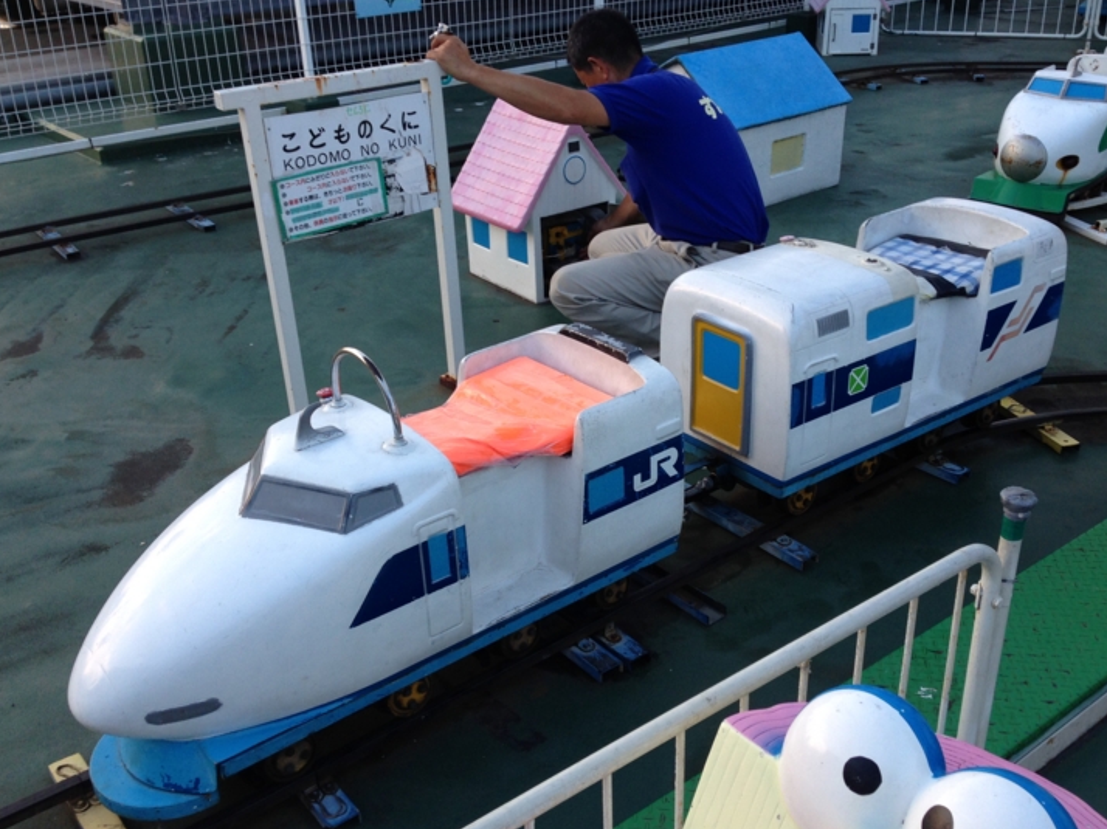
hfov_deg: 50.1
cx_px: 583
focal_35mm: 37
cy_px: 443
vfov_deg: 38.6
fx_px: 1183
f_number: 2.4
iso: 50
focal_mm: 4.12
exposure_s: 1/60
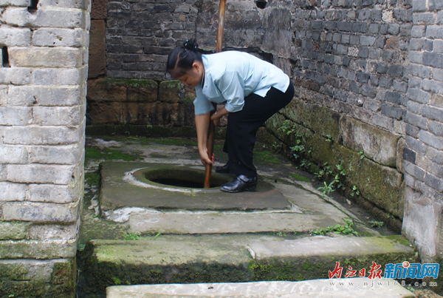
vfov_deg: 37.1
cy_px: 149
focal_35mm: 36
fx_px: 444
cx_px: 222
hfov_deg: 53.0
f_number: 4.5
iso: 100
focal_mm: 24
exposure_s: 1/40
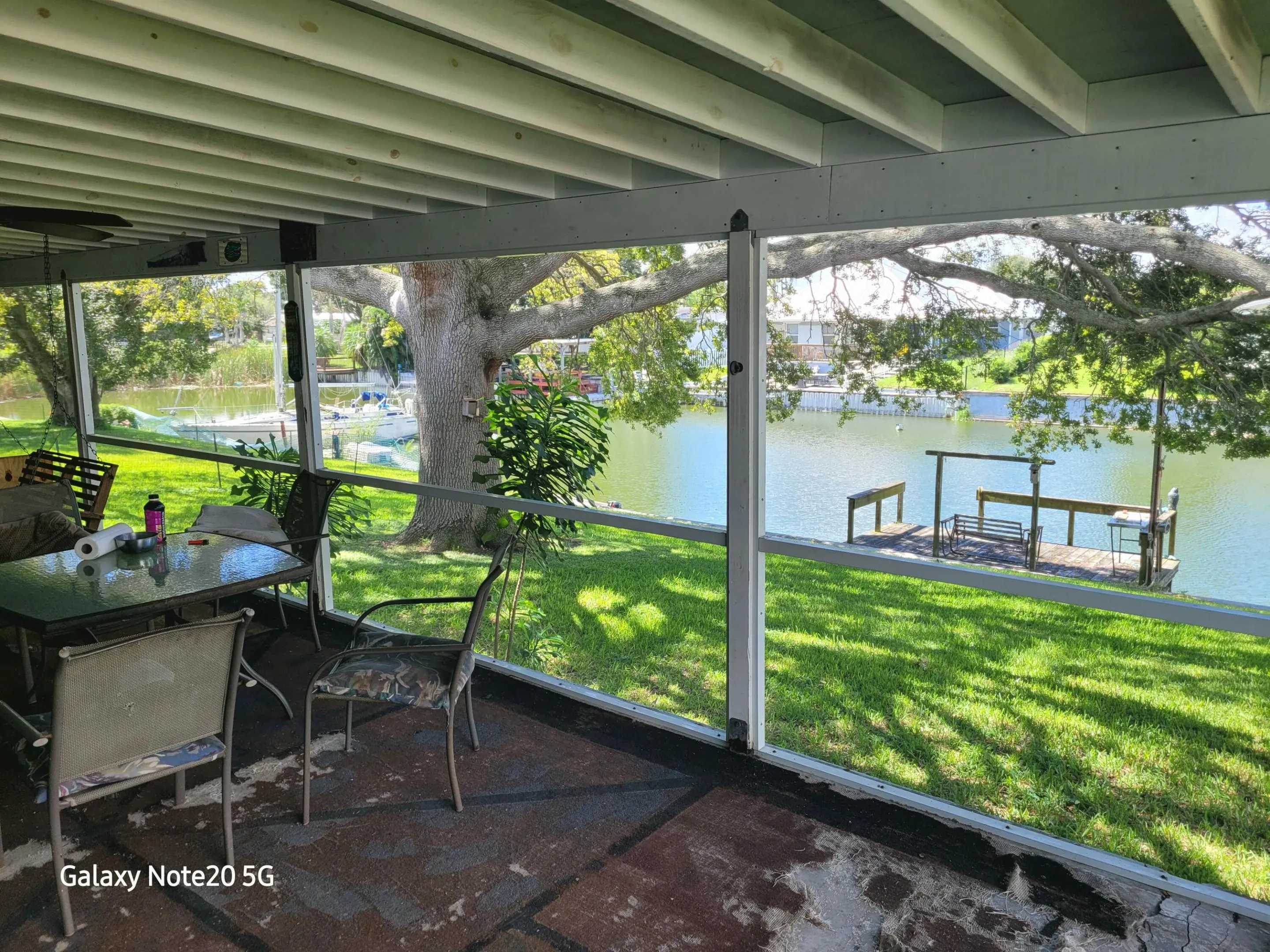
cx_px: 635
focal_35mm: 26
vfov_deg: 53.1
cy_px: 476
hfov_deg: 67.3
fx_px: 954
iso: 40
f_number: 1.8
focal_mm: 5.4
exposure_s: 1/214
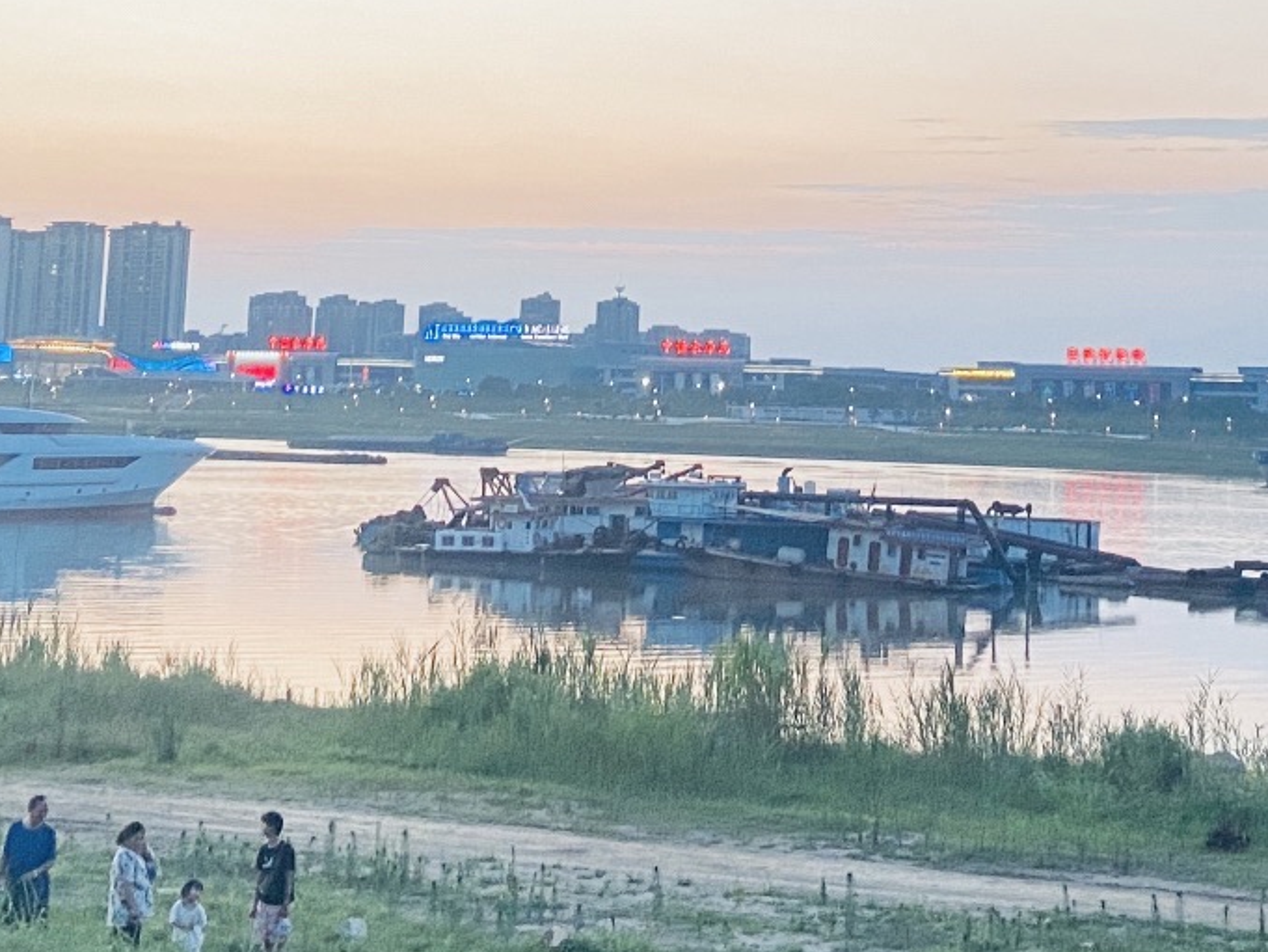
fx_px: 2821
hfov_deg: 25.2
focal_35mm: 77
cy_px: -34
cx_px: 821
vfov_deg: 18.6
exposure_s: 1/64
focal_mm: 4.25
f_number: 1.8
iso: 125
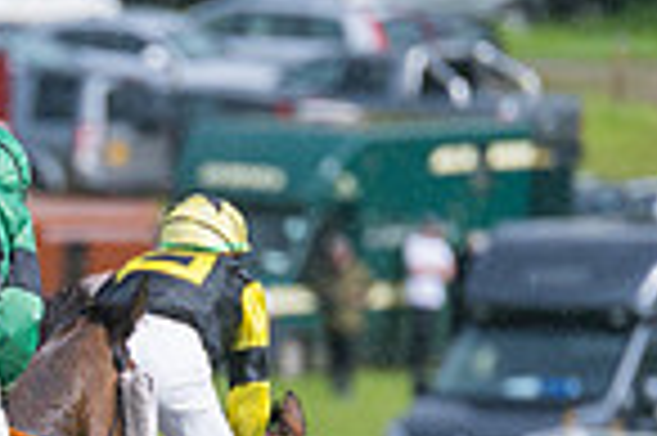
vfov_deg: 1.2
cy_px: 533
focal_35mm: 1113
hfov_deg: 1.9
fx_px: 20289
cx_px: -342
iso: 400
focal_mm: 280
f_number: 4
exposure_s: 1/4000
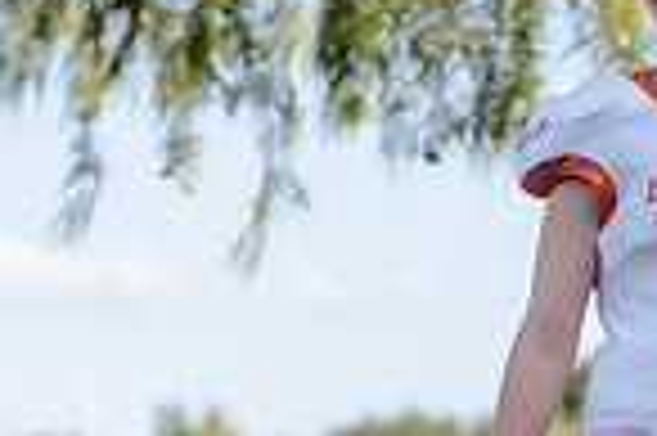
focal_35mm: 302
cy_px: 399
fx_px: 5505
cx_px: 695
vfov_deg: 4.5
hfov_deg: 6.8
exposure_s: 1/320
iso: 100
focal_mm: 70
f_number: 3.5
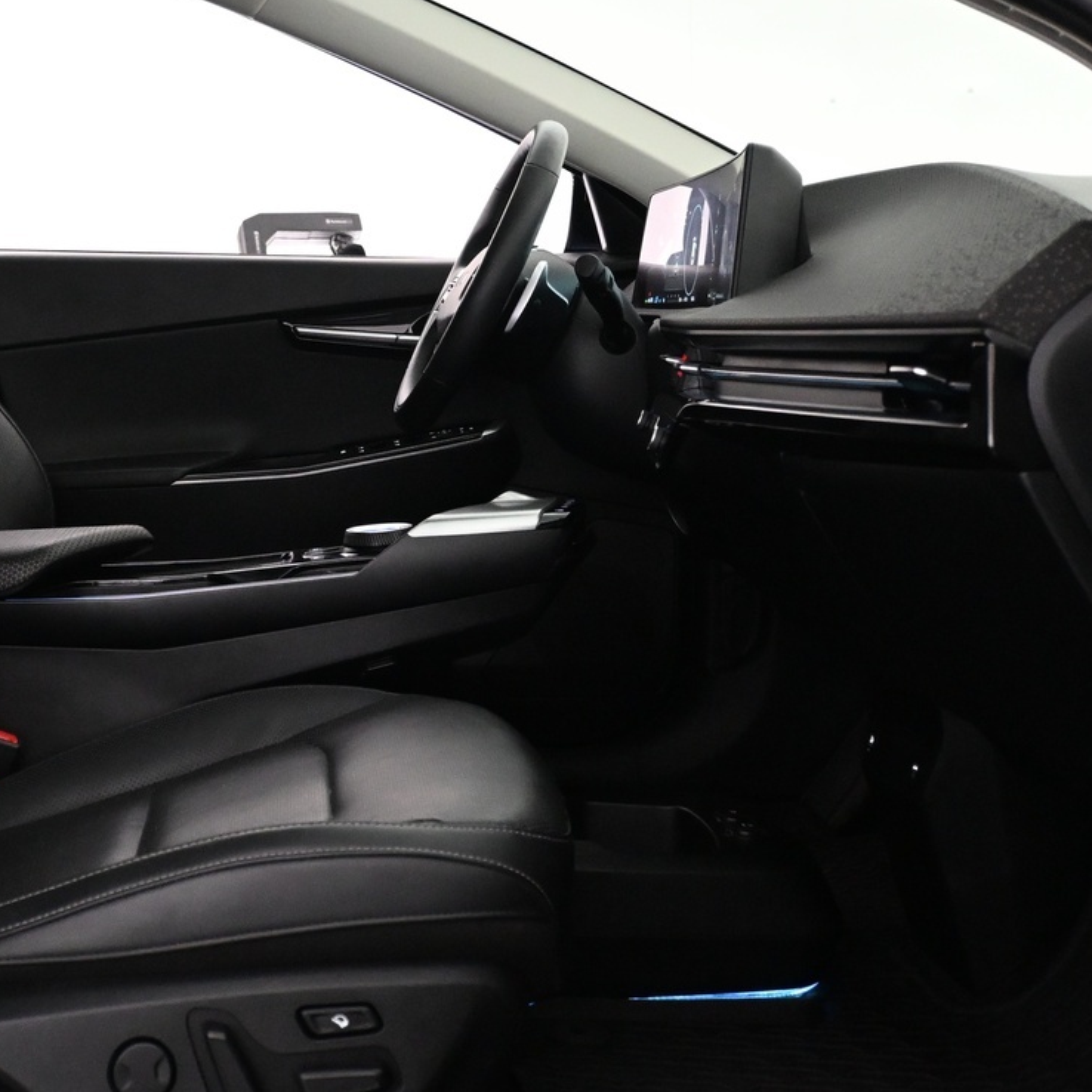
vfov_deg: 30.4
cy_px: 388
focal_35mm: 56
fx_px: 1999
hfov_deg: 30.2
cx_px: 327
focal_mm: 20
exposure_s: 1/80
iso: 3200
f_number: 3.8
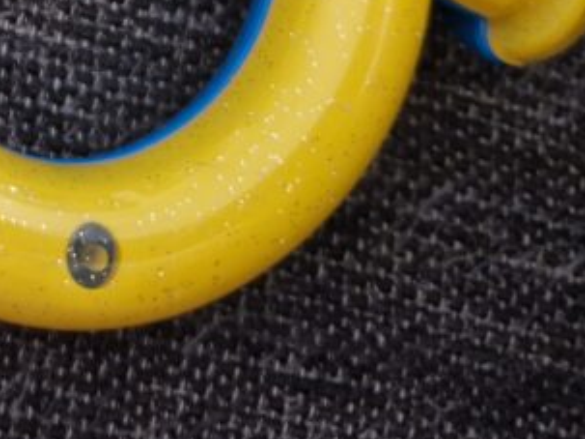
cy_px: -261
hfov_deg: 23.3
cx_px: -135
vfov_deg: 17.1
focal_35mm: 76
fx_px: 1284
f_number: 1.8
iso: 80
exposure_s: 1/100
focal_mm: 5.4
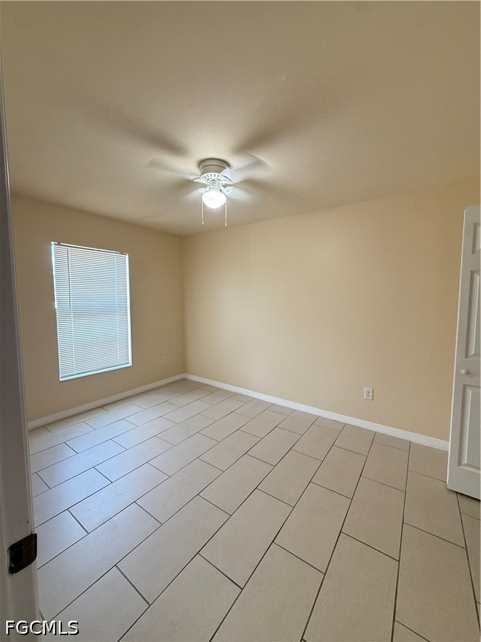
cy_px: 321
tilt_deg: -5.2
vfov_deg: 102.1
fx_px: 259
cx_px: 240
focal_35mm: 14
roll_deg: -0.2
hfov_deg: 85.7
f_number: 2.2
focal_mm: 2.22
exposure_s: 1/60
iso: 320
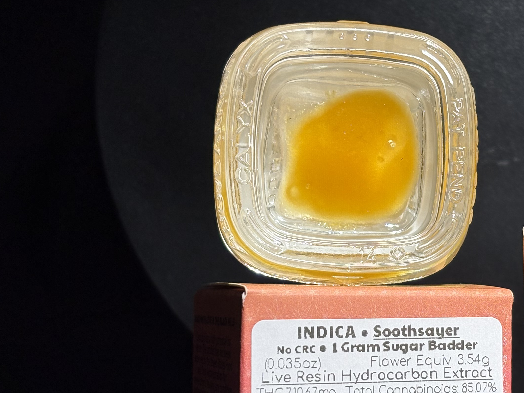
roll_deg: -0.5
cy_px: 241
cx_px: 447
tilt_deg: +0.7
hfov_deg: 19.6
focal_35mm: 99
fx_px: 1498
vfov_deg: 14.9
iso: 32
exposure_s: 1/2075
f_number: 1.6
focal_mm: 5.96
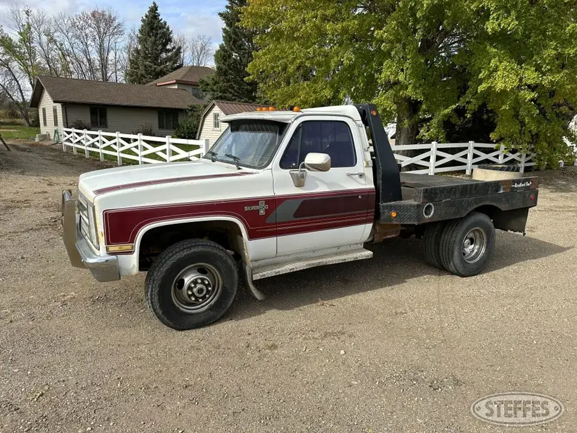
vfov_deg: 56.8
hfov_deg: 71.6
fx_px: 400
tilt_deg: -10.4
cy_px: 216
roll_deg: -1.2
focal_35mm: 24
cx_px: 288
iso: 80
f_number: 1.78
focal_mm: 6.86
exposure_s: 1/3155
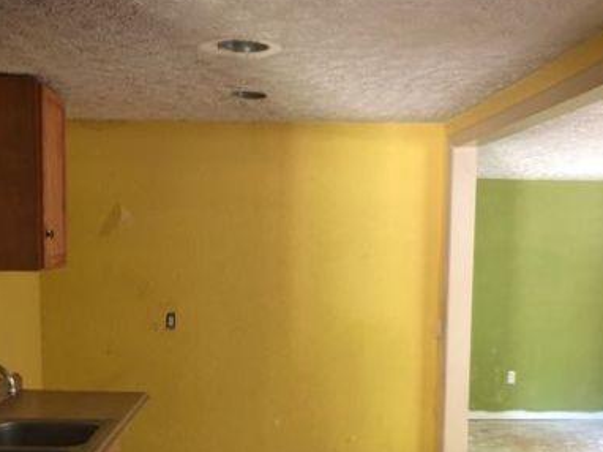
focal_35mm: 44
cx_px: 242
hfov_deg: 42.8
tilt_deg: -6.7
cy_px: 333
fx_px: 766
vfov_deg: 32.3
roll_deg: -0.6
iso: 80
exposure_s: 1/5
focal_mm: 3.99
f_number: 1.8
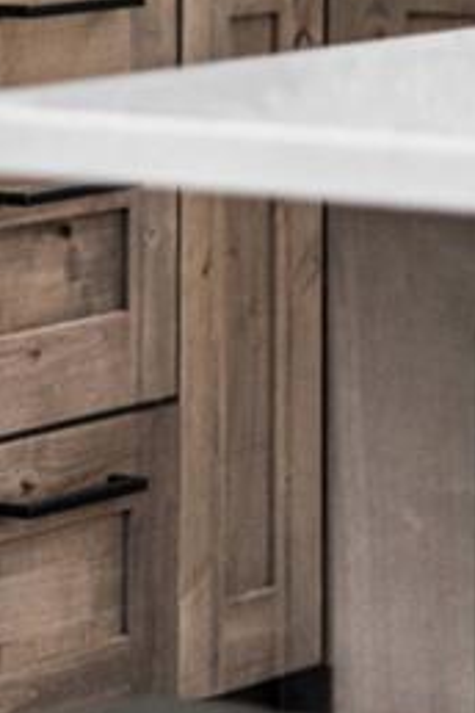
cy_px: -213
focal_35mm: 233
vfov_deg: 8.7
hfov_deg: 5.8
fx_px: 4611
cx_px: -445
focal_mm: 50
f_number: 1.8
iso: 1600
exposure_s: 1/250
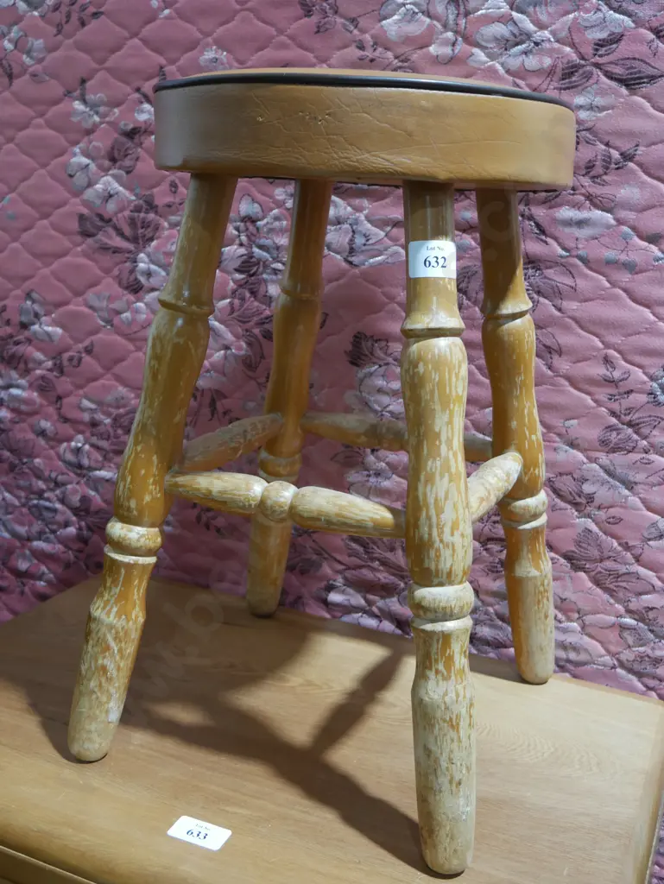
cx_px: 332
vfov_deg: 49.0
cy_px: 442
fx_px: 971
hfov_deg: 37.8
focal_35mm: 38
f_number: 4.1
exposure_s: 1/60
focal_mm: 19
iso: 800
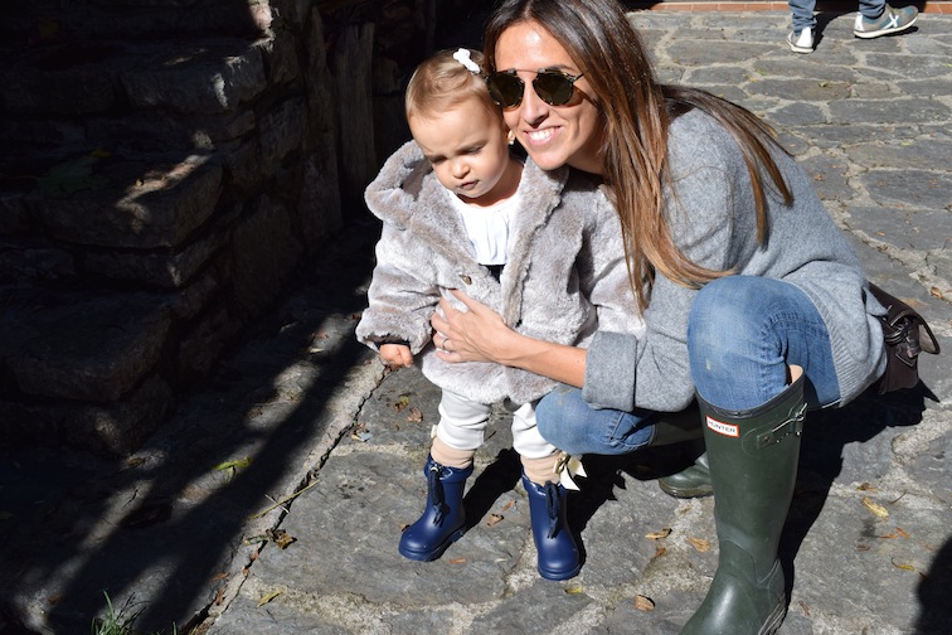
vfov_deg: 33.4
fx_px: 1058
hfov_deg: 48.5
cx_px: 467
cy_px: 322
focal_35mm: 40
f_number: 10
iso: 200
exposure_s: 1/400
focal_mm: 26
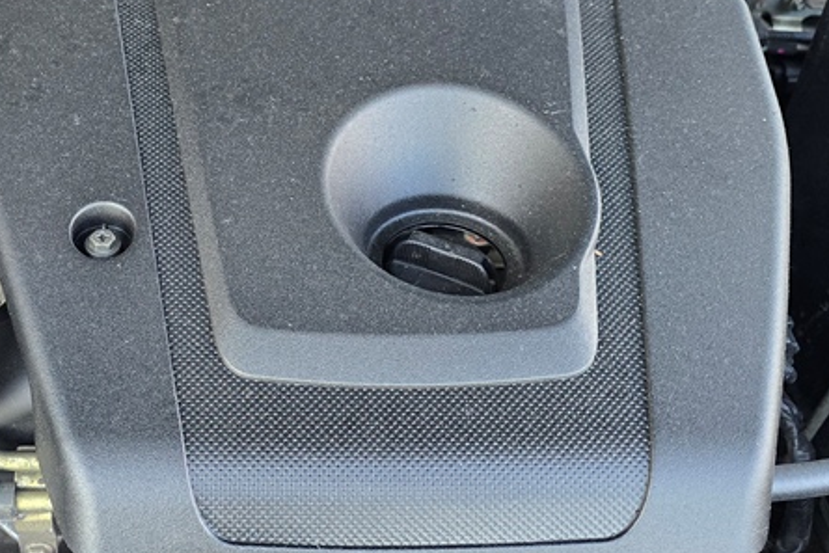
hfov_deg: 35.4
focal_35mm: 55
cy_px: 188
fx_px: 1267
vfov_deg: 24.5
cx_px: 197
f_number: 1.7
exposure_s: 1/180
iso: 200
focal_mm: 6.3
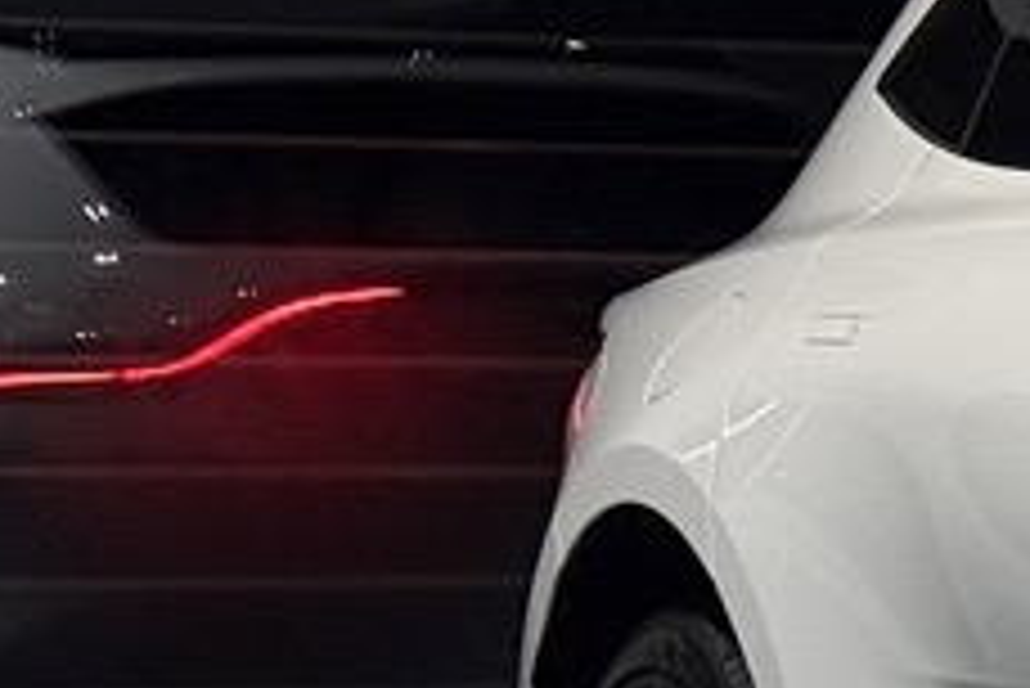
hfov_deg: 6.8
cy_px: 692
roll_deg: +0.1
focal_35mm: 279
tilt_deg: -1.3
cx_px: 2766
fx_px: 7987
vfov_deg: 4.9
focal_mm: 6.76
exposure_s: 1/121
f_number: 1.78
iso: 64
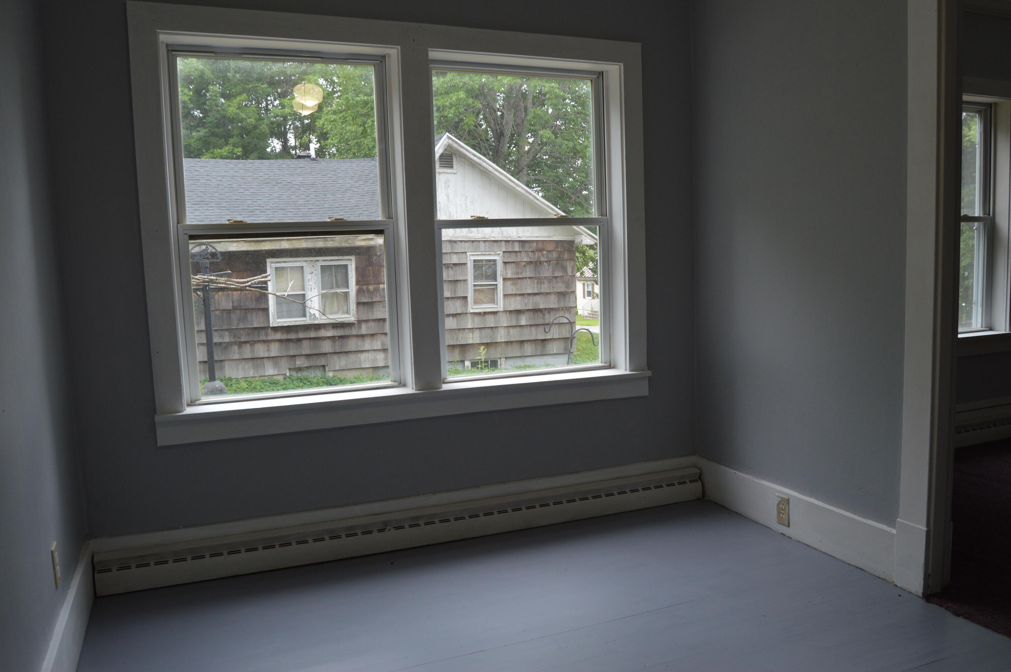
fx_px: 757
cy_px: 336
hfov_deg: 67.4
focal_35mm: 27
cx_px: 506
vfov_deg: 47.8
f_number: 5.6
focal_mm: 18
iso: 400
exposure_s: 1/125
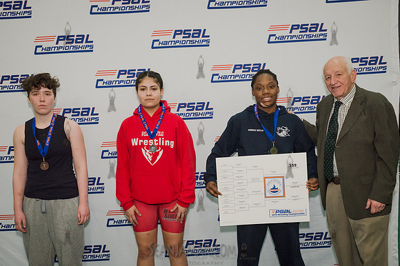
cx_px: 204
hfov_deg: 49.1
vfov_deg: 33.8
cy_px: 150
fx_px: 437
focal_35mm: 39
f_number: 5
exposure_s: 1/320
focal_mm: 35
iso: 1600
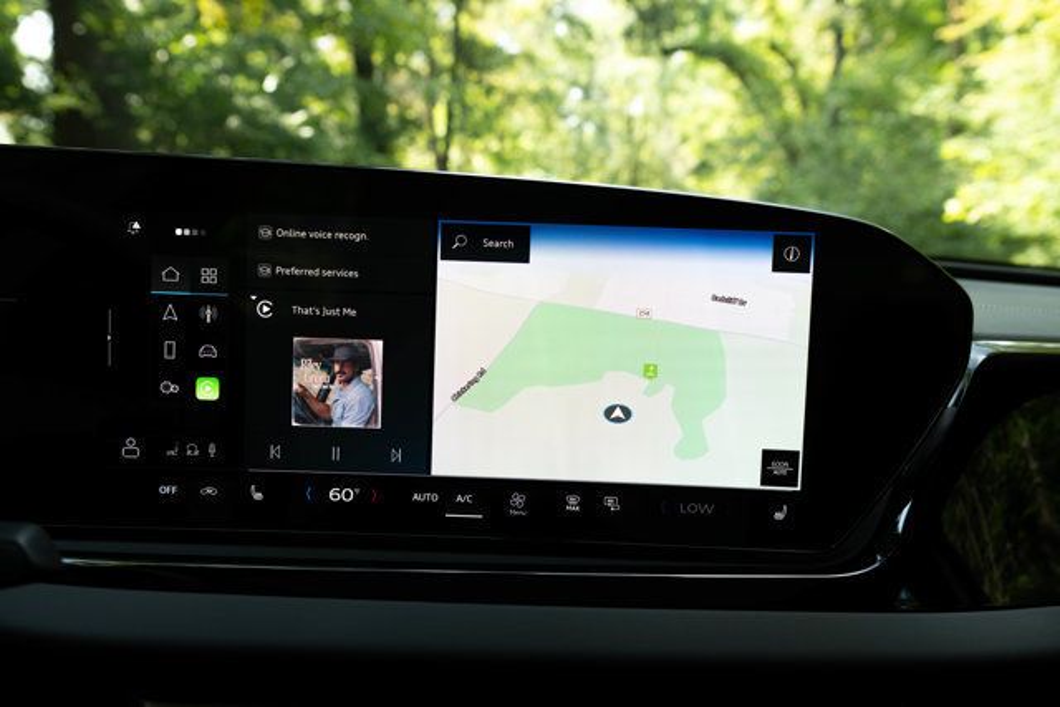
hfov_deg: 55.8
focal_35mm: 34
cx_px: 530
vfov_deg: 38.9
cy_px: 354
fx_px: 1001
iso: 640
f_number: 6.3
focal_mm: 34
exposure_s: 1/250
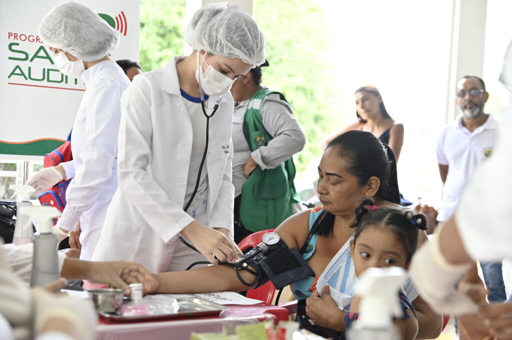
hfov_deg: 33.4
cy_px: 170
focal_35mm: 60
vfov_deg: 22.6
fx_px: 853
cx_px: 256
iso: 400
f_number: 3.2
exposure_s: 1/125
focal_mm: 60
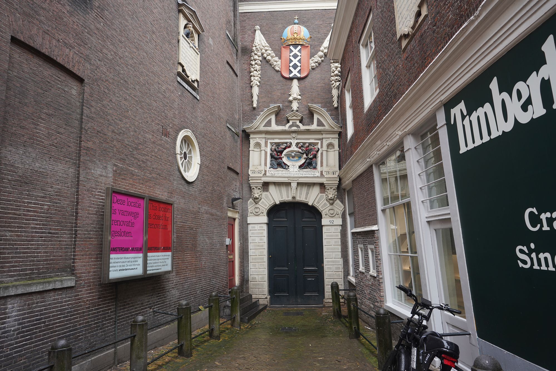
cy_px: 186
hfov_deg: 73.7
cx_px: 278
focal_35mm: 24
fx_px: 371
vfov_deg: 53.1
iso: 100
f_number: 4
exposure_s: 1/100
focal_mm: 24
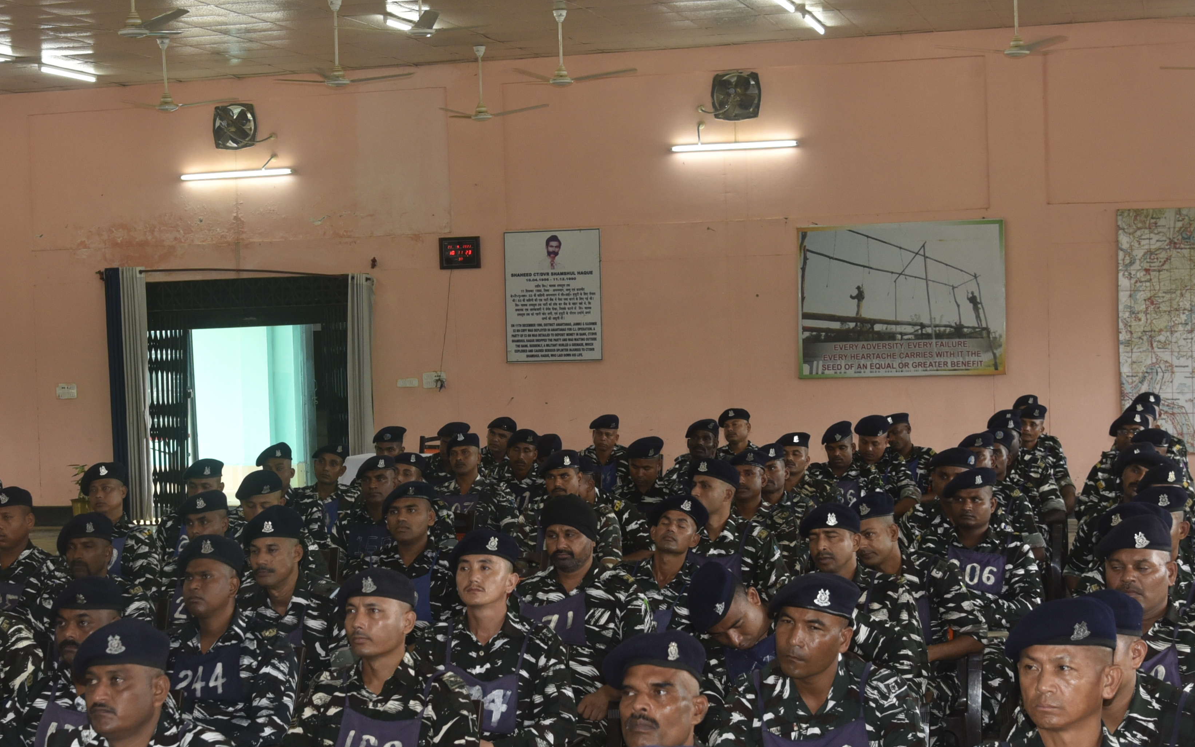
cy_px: 361
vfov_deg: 18.3
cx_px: 448
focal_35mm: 71
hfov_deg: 28.9
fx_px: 2312
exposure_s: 1/80
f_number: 5
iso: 800
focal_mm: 38
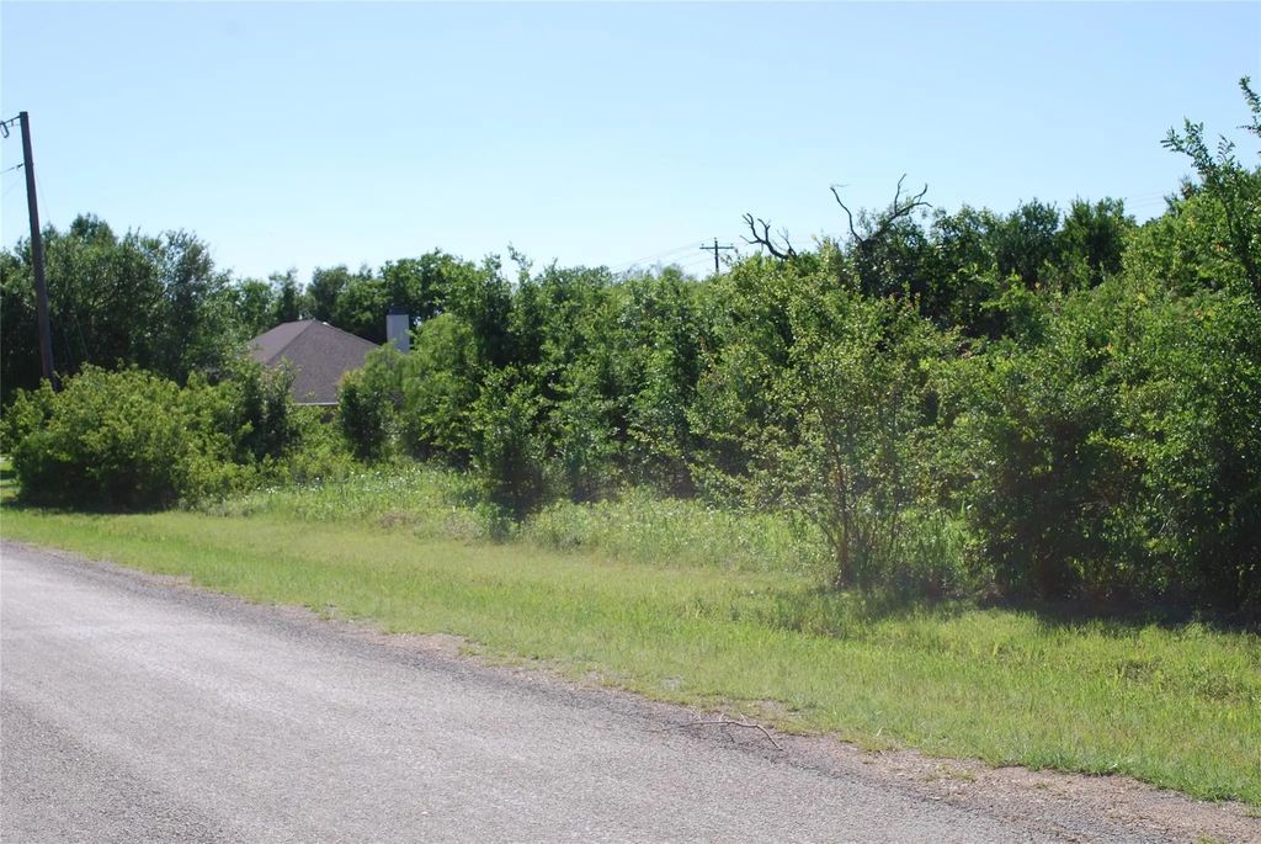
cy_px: 422
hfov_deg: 37.8
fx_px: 1841
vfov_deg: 25.8
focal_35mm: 52
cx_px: 630
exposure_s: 1/200
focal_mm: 35
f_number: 7.1
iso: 100
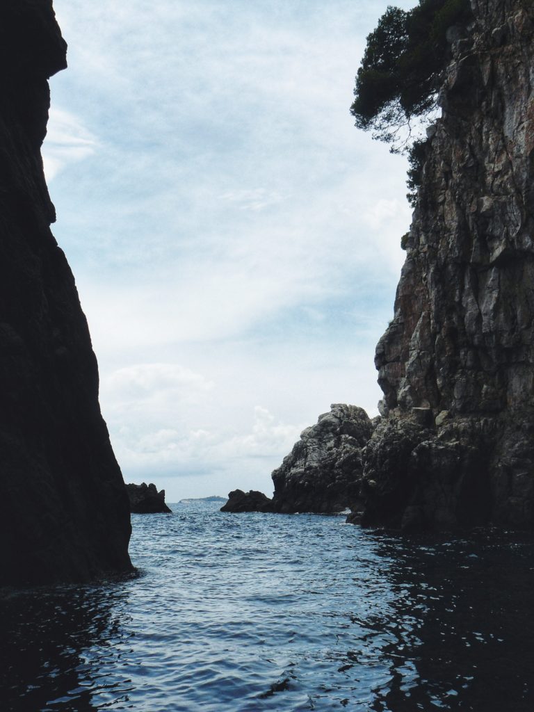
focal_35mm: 36
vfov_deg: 51.4
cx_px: 267
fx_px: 740
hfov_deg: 39.7
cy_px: 356
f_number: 7.1
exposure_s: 1/400
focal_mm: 6
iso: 100
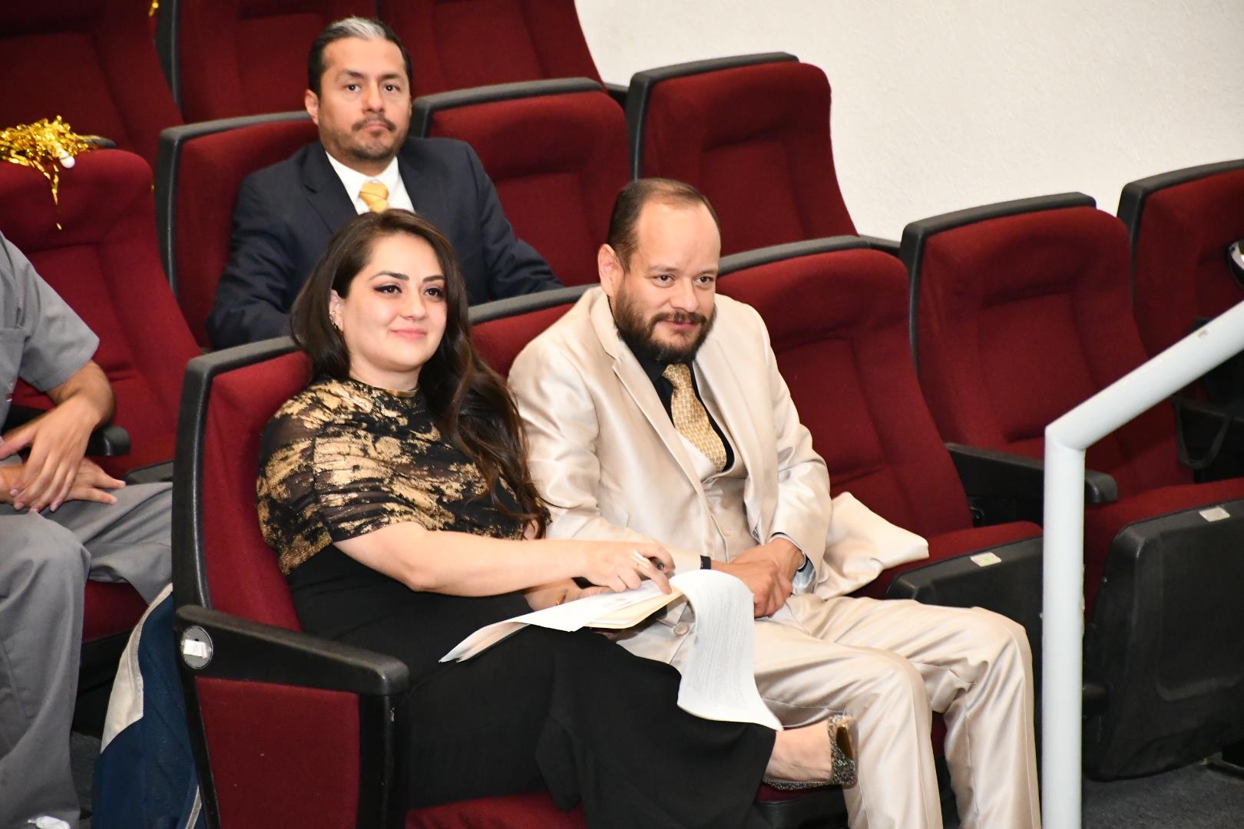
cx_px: 622
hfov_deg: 12.2
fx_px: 5805
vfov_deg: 8.2
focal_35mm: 168
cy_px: 414
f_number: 5.6
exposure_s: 1/60
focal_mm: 112
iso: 6400
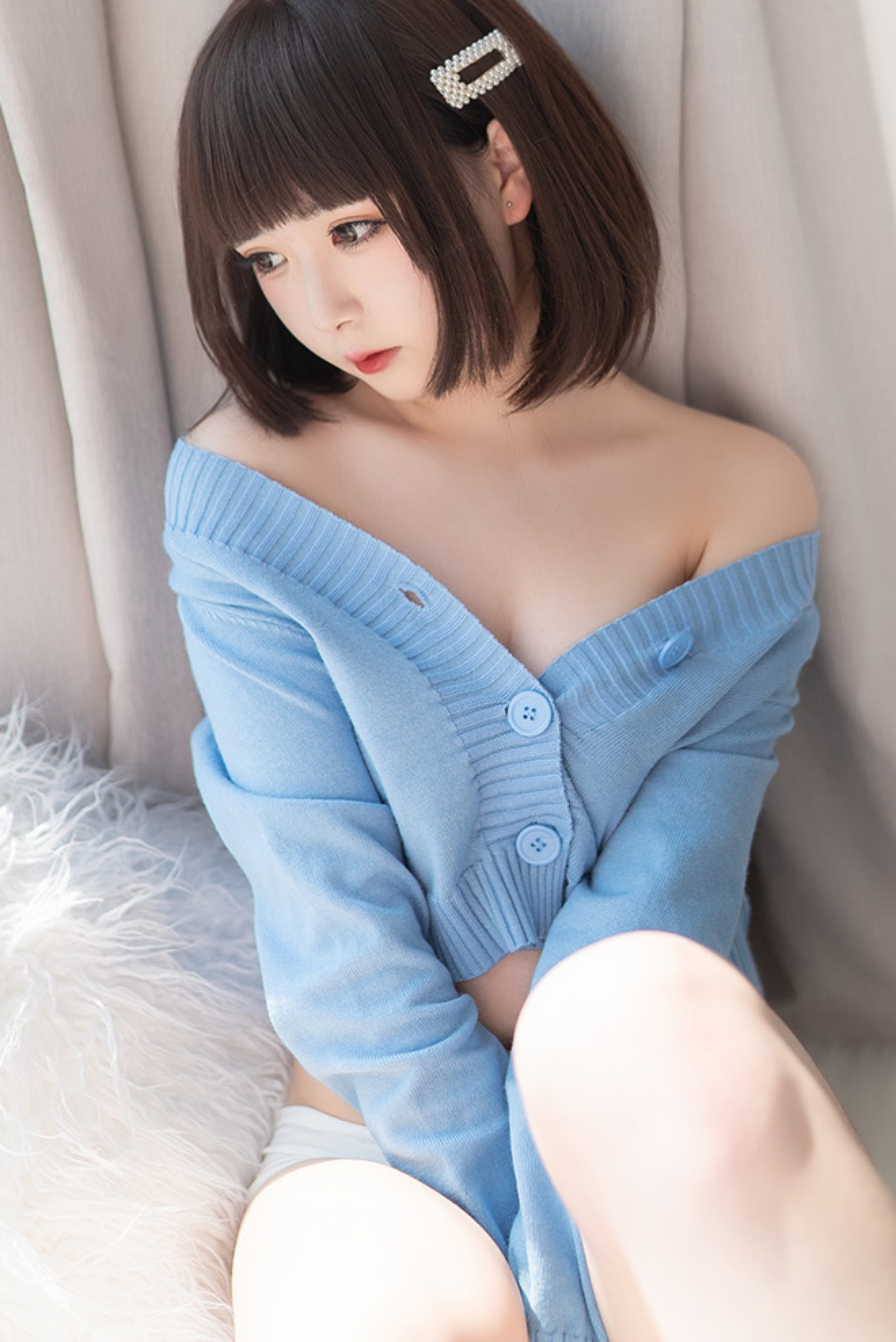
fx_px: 1977
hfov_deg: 25.5
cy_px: 425
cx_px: 392
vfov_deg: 37.0
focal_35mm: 53
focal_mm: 35
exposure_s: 1/3200
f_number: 2
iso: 500
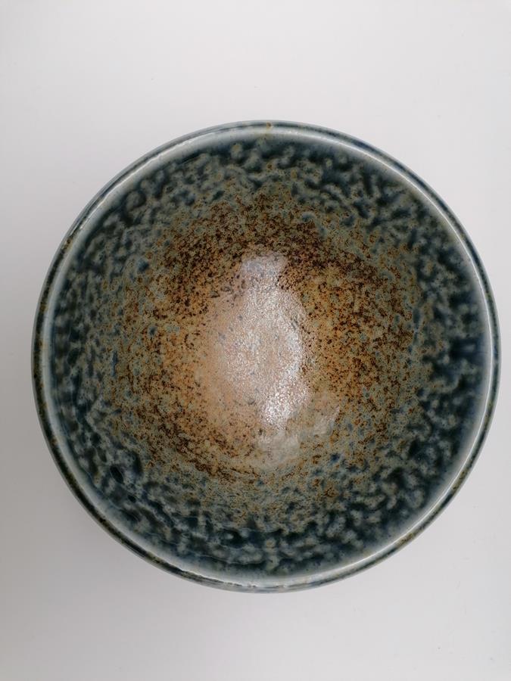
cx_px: 256
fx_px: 531
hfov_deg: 51.4
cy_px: 340
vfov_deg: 65.3
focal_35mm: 27
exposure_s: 1/100
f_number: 1.8
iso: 80
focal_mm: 4.75
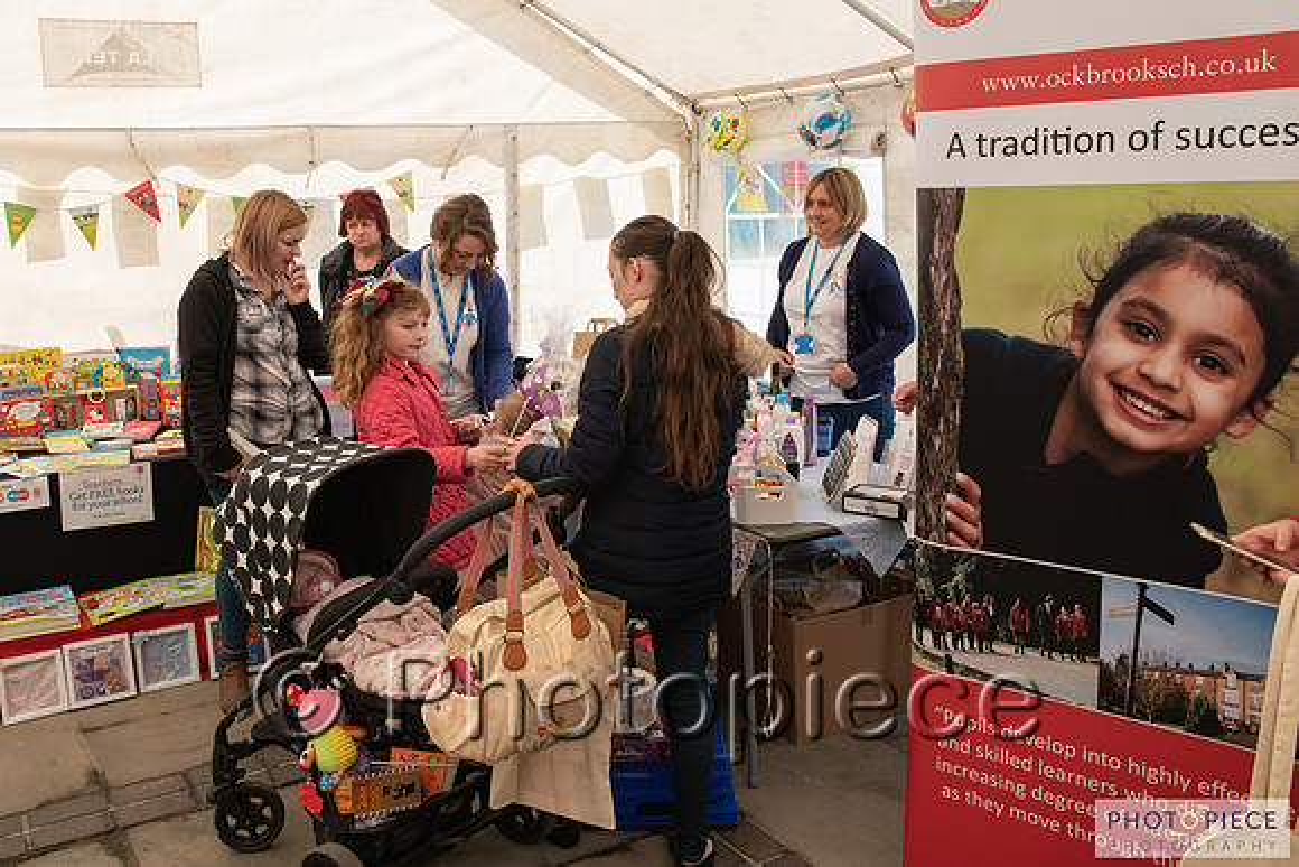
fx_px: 1205
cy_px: 368
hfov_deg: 56.4
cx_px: 551
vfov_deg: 39.5
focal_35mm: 33
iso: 80
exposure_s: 1/80
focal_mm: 29
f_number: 8
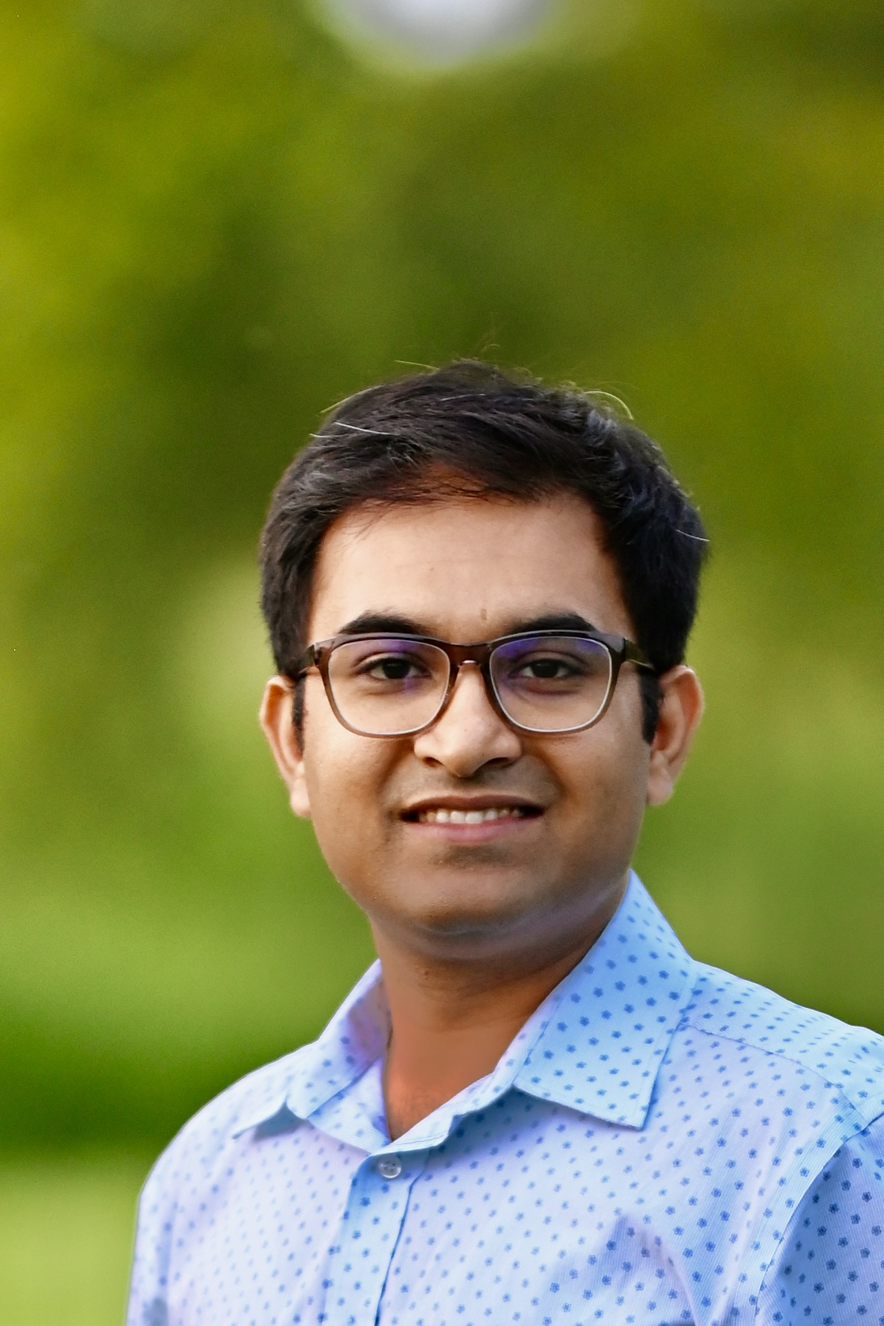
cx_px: 463
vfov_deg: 13.8
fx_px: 5486
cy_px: 724
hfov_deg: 9.2
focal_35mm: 149
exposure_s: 1/160
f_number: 1.8
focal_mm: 135
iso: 1000
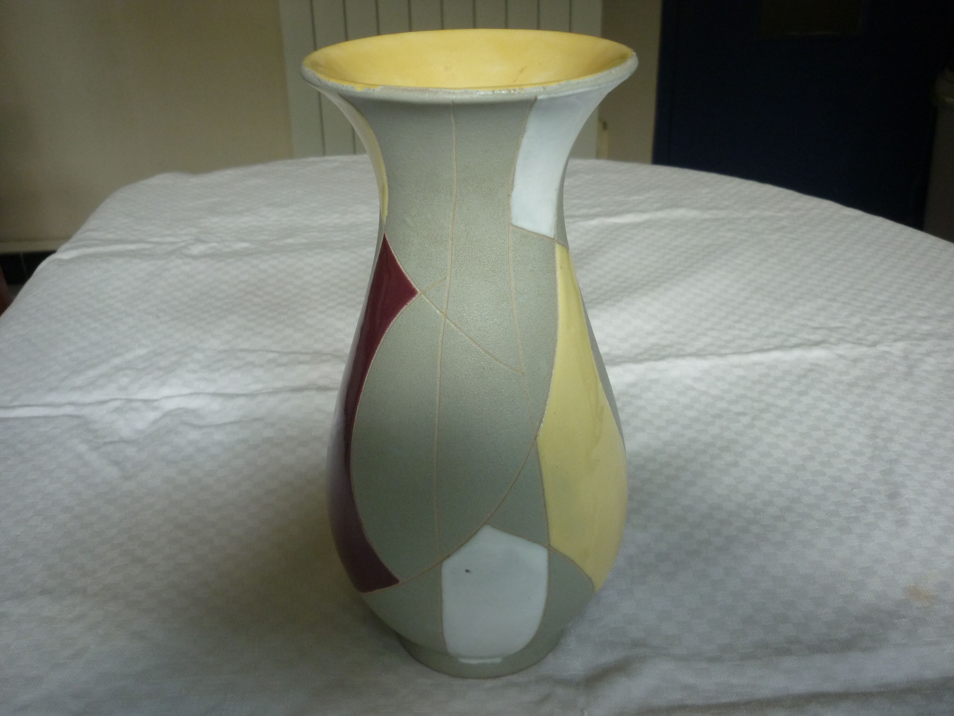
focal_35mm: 33
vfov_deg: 42.9
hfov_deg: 55.4
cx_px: 477
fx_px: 909
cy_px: 358
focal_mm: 5.5
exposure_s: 1/30
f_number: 2.8
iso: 200
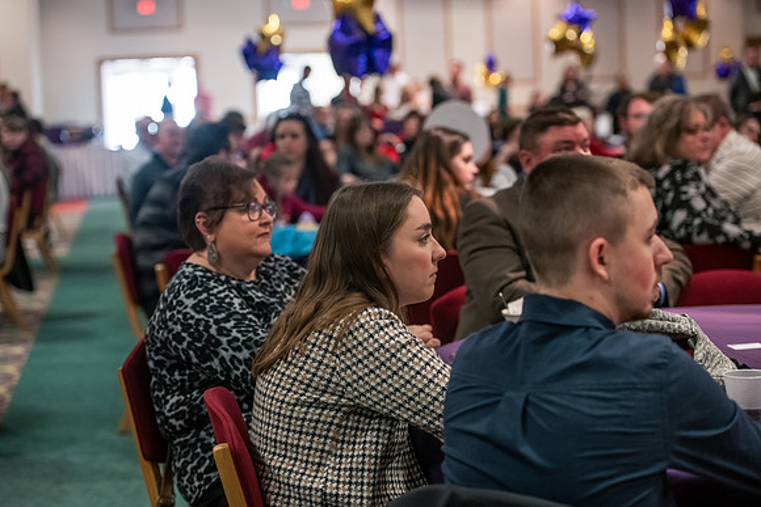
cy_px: 254
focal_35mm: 75
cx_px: 380
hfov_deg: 27.0
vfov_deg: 18.2
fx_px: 1586
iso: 2500
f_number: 3.2
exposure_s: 1/160
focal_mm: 75
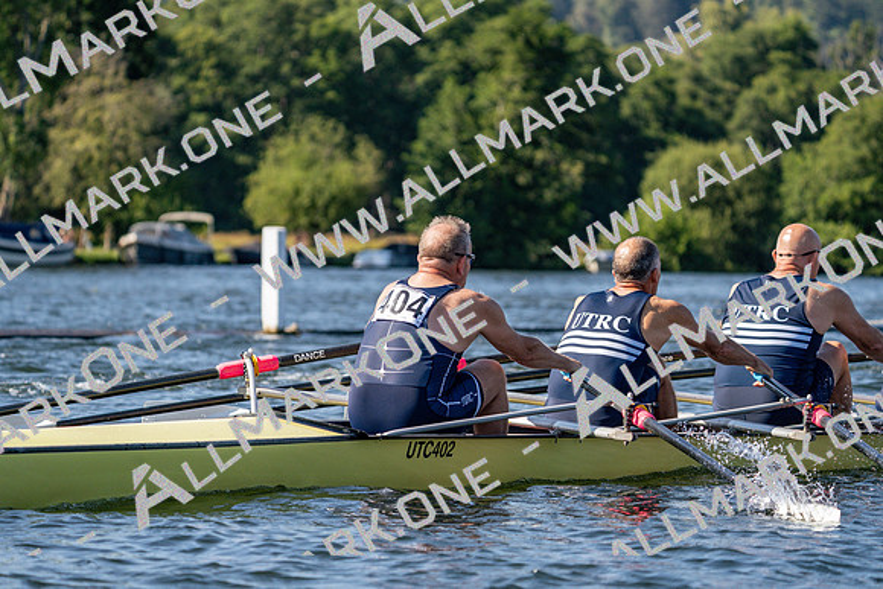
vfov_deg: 6.9
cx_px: 442
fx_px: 4906
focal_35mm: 200
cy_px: 294
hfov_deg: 10.3
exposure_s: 1/1600
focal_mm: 200
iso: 320
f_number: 5.6
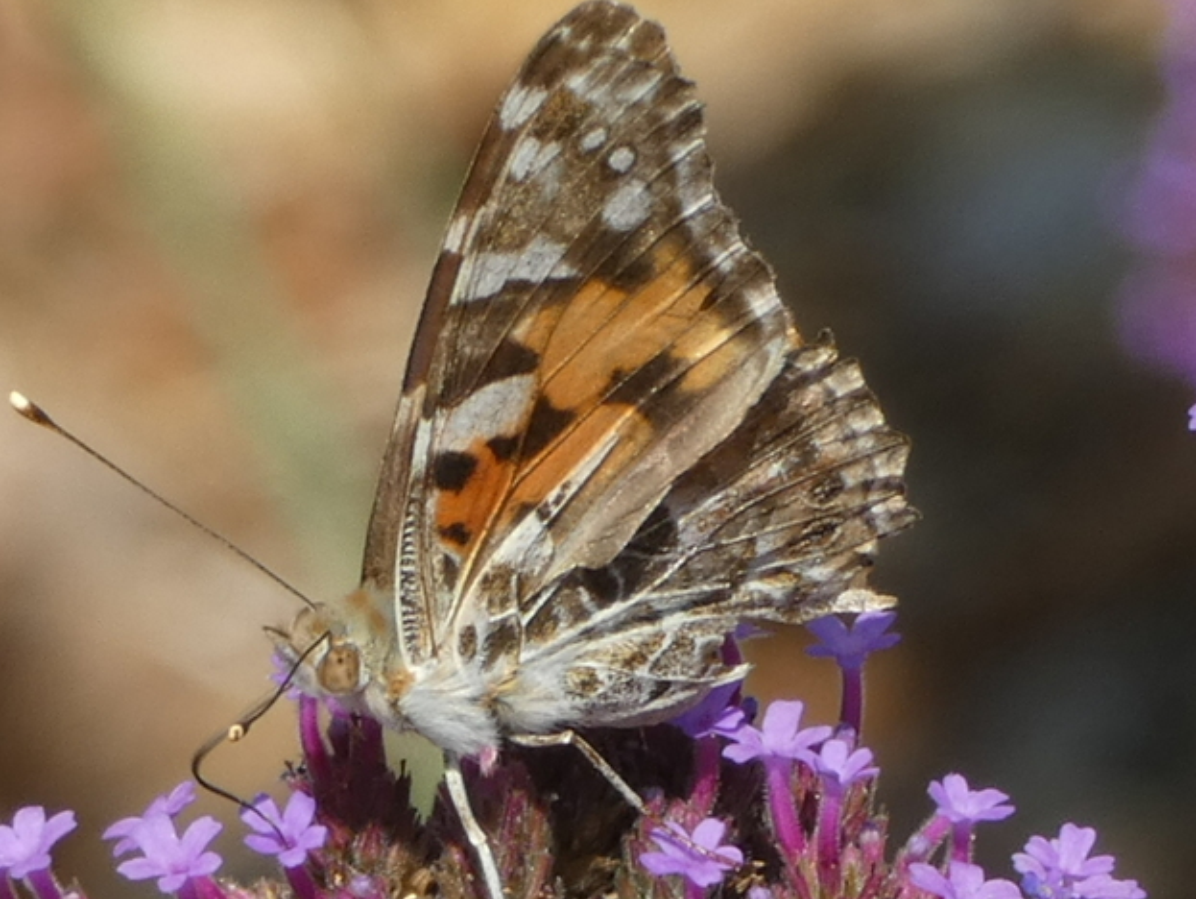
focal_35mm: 386
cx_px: 481
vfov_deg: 3.9
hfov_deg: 5.1
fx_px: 13344
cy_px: 519
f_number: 5.5
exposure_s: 1/160
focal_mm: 50.6
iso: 80
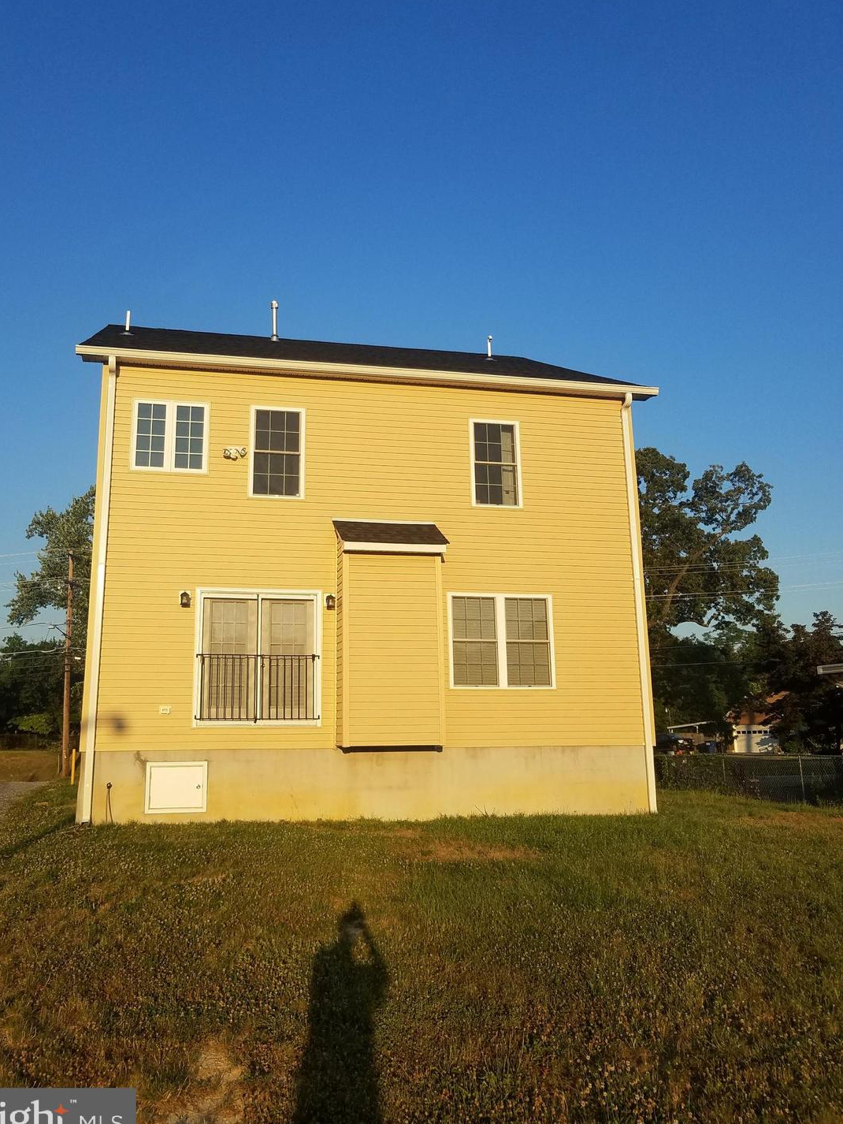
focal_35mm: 28
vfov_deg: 63.4
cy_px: 547
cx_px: 393
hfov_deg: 49.7
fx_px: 909
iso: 50
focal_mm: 4.2
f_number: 1.7
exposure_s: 1/2240
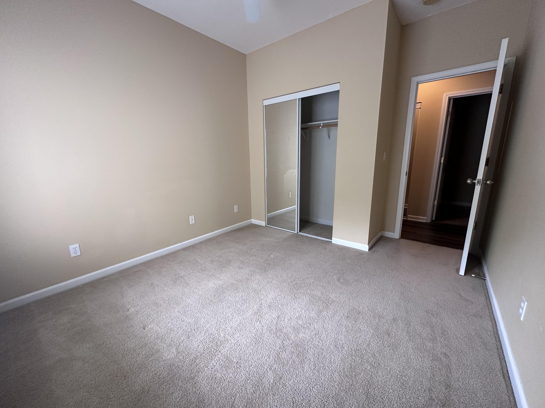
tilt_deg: -12.7
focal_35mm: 14
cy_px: 204
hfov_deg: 102.1
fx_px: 220
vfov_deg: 85.7
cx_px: 272
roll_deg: +0.6
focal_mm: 2.22
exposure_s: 1/60
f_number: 2.2
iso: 250
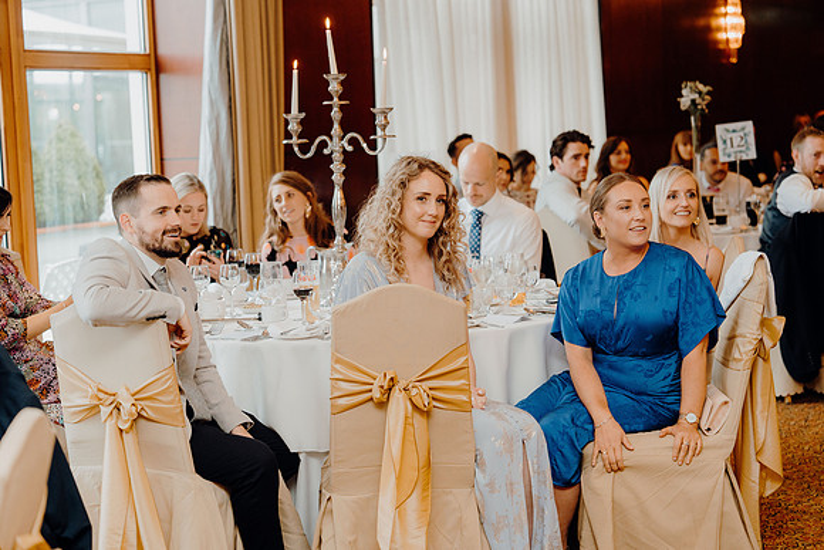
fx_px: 1603
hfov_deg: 28.8
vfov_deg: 19.5
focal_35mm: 70
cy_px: 275
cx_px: 412
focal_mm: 70
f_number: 2.8
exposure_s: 1/200
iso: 1250
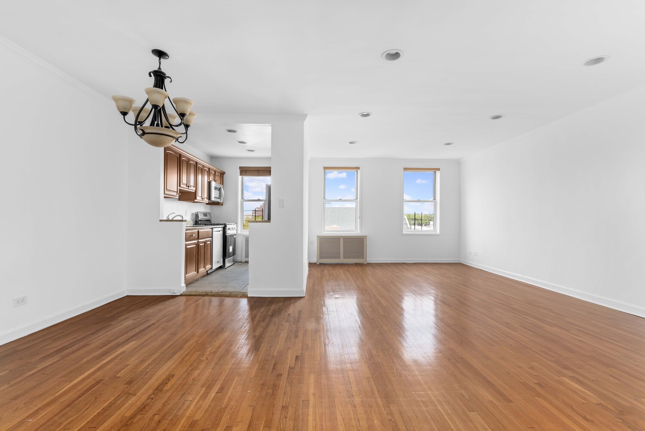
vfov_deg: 70.5
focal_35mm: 17
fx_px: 305
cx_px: 322
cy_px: 216
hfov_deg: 93.3
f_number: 11
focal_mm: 17
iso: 200
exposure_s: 1/2.5
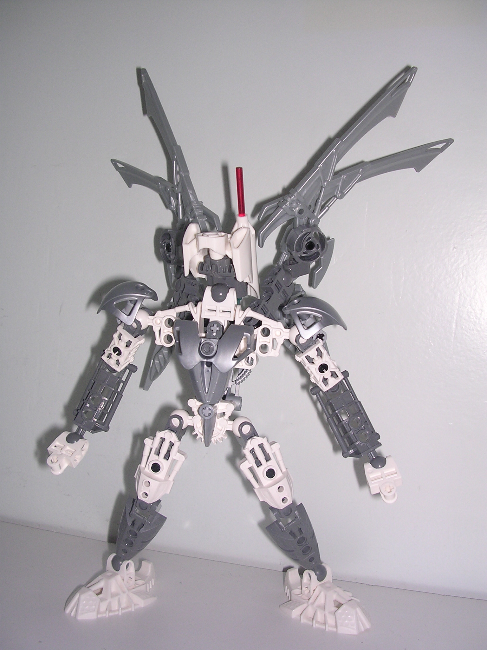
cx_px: 244
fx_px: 713
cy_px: 325
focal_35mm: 38
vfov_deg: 49.0
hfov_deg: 37.7
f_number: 2.8
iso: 100
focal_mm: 5.8
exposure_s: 1/60.1
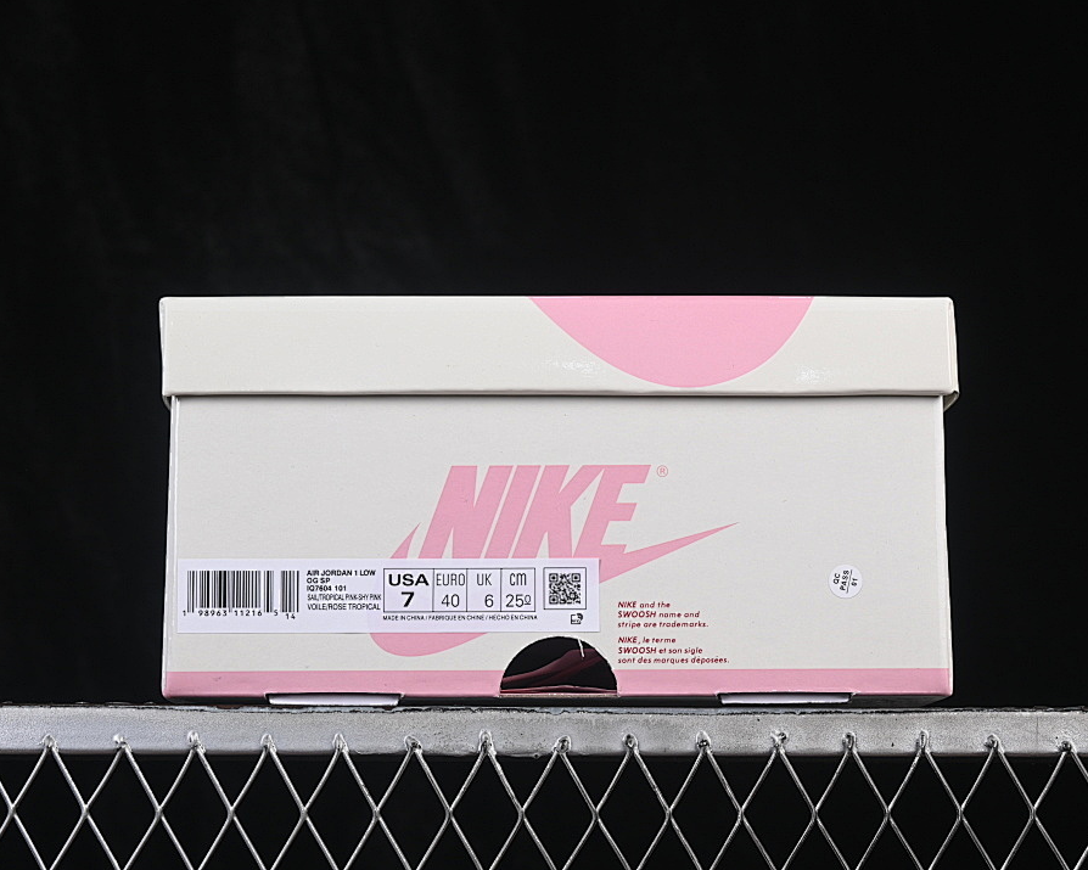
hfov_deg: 22.5
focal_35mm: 85
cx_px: 556
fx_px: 2737
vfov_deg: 18.1
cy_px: 433
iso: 160
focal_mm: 50
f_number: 8
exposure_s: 1/80
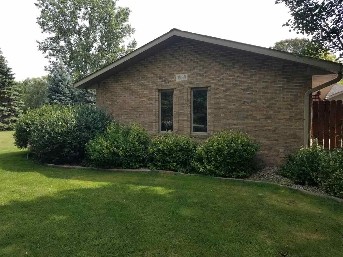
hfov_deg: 67.3
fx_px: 258
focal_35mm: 26
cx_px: 172
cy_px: 128
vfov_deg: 53.1
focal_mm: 4.25
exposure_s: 1/1228
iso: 50
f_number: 1.7
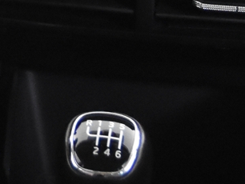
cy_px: -116
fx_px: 1665
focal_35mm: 235
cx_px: -207
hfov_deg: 8.1
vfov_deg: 6.2
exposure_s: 1/40
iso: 4000
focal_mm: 26
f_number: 3.2
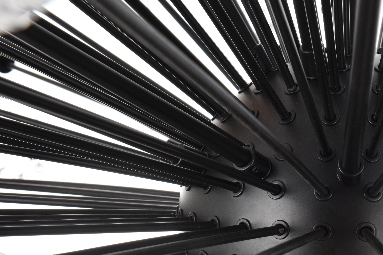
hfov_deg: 14.9
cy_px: 215
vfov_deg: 10.1
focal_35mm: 136
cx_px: 349
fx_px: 1447
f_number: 20
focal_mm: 70
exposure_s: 1/100
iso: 160
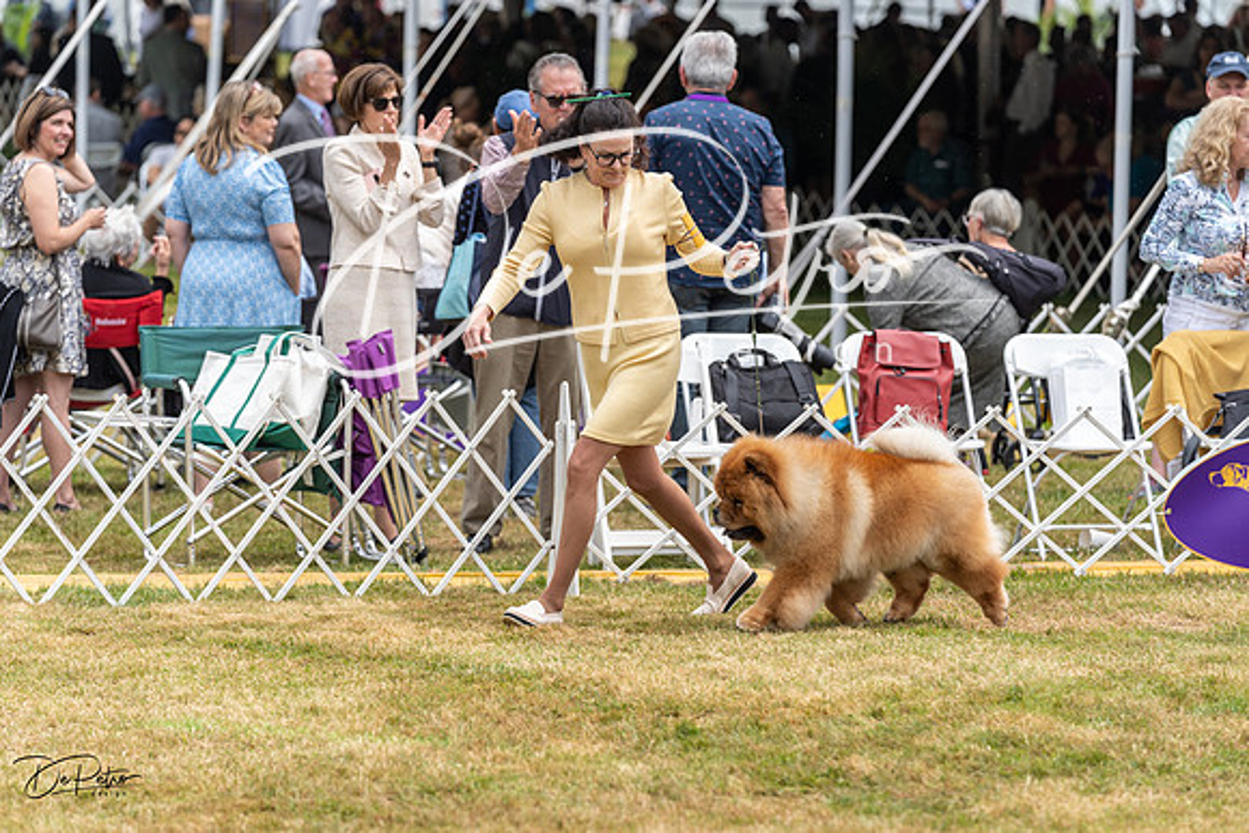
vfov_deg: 8.1
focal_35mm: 169
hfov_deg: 12.1
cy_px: 416
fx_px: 5878
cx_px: 624
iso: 200
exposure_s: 1/800
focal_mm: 164
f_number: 4
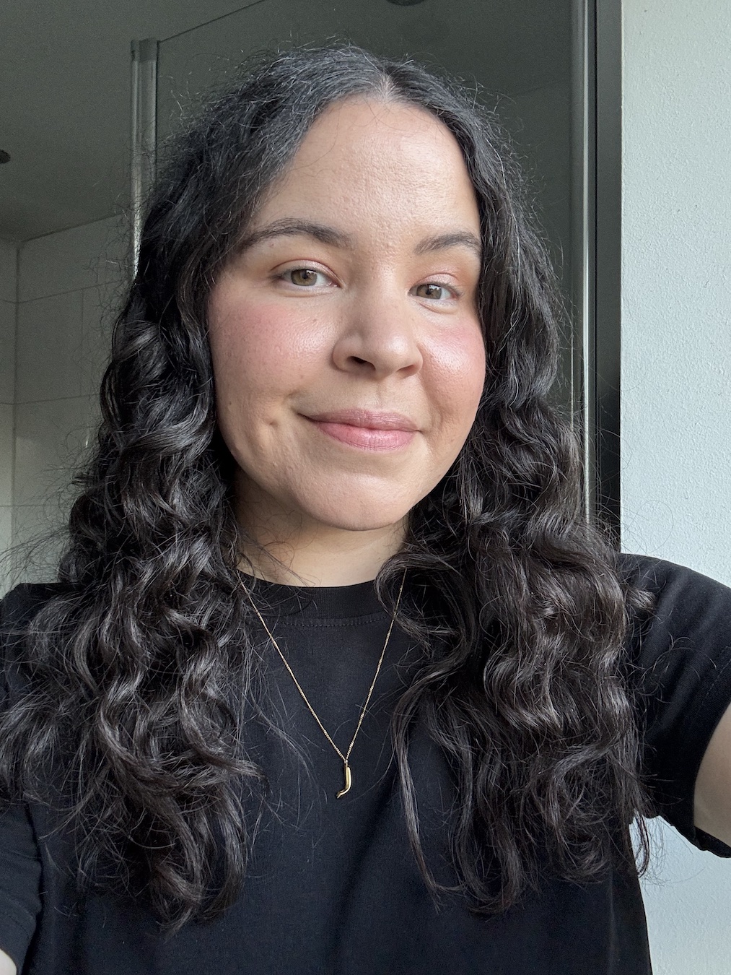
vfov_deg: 60.0
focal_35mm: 30
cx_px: 366
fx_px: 844
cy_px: 488
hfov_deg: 46.8
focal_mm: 2.69
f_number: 1.9
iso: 80
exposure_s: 1/62
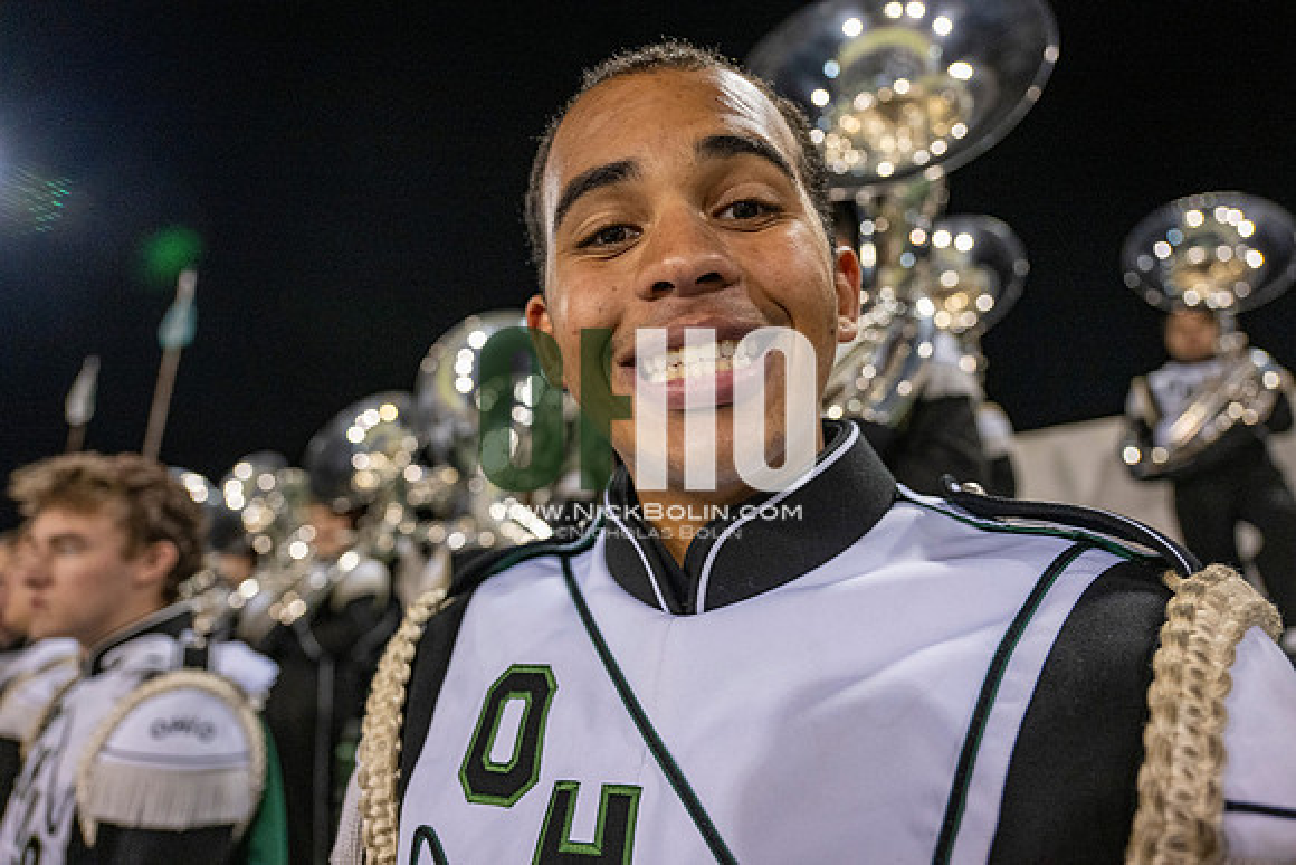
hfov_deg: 71.5
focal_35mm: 25
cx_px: 648
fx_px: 900
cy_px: 432
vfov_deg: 51.3
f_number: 3.2
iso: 2000
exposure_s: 1/500
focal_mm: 25
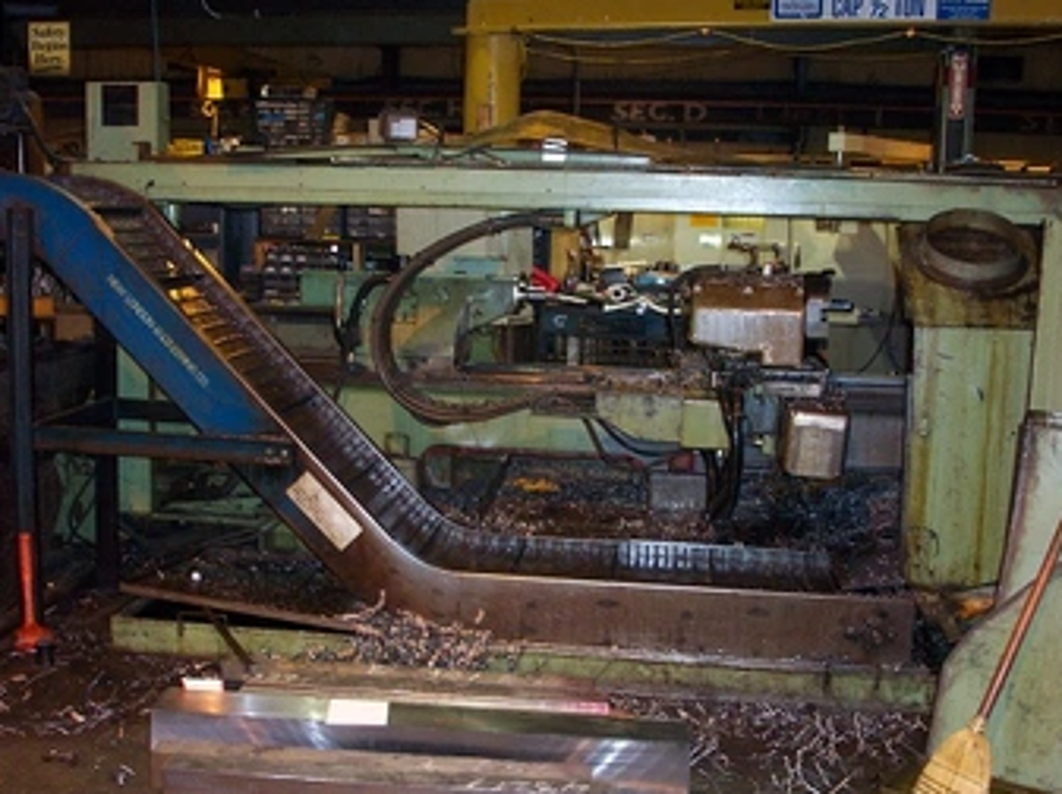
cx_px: 476
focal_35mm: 40
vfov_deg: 35.9
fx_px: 1226
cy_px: 395
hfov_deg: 46.8
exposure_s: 1/30
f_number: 2.8
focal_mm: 7.5
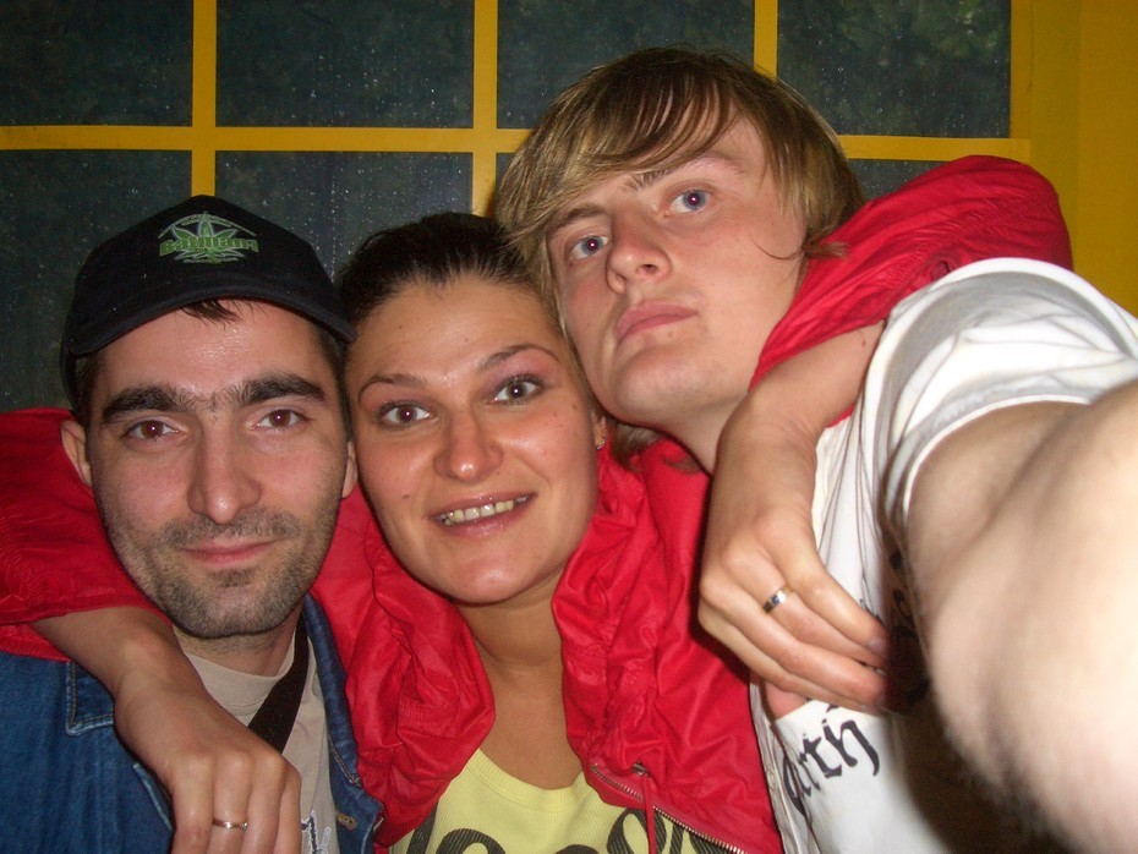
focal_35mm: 41
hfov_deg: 45.8
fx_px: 1348
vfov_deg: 35.2
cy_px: 427
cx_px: 569
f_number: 2.8
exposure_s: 1/60
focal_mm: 6.8
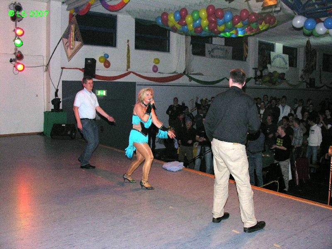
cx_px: 166
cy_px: 124
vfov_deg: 40.7
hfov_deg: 52.6
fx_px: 336
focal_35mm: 35
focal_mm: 8.9
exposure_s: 1/60.1
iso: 200
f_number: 4
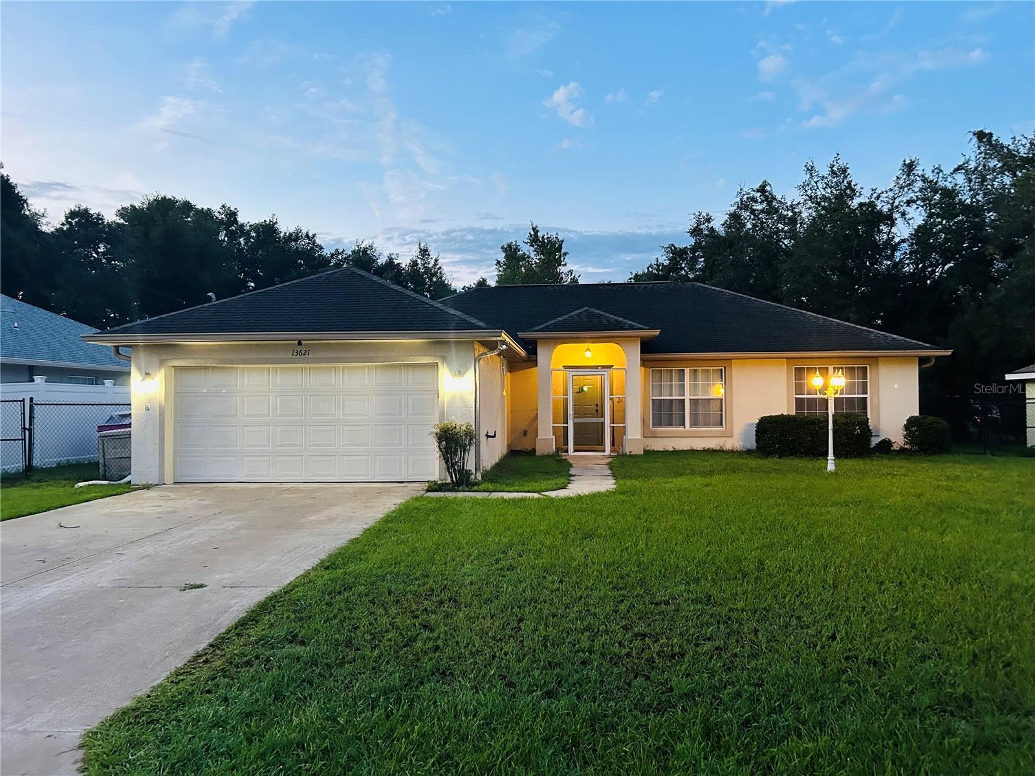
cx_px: 518
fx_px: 777
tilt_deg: +0.9
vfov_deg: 53.1
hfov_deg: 67.3
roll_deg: +0.6
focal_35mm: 26
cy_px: 388
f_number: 1.5
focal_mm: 5.7
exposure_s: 1/40
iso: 500
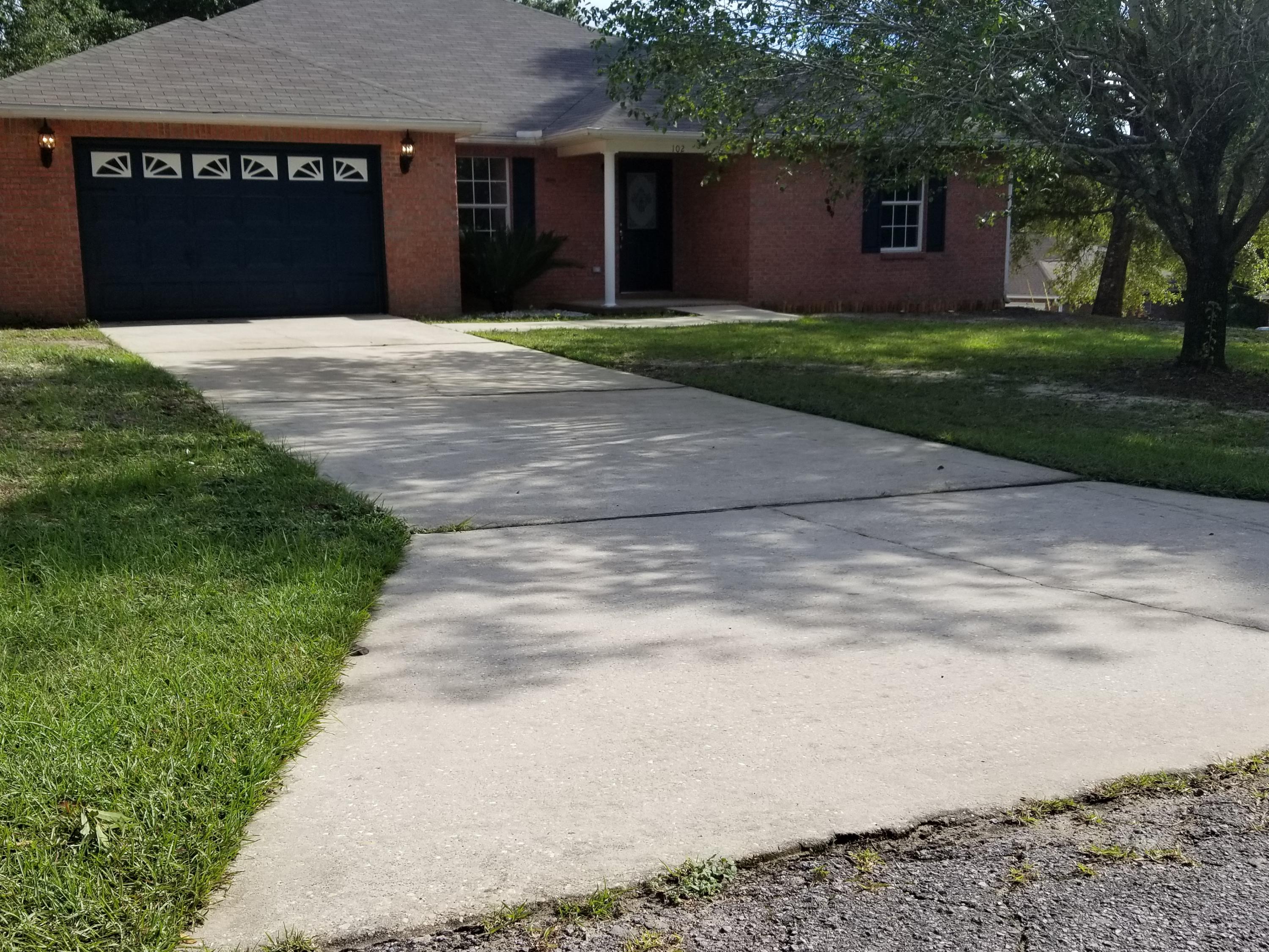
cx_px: 634
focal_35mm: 26
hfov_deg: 67.3
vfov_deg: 53.1
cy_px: 476
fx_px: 953
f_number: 1.7
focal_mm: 4.25
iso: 50
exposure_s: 1/1696
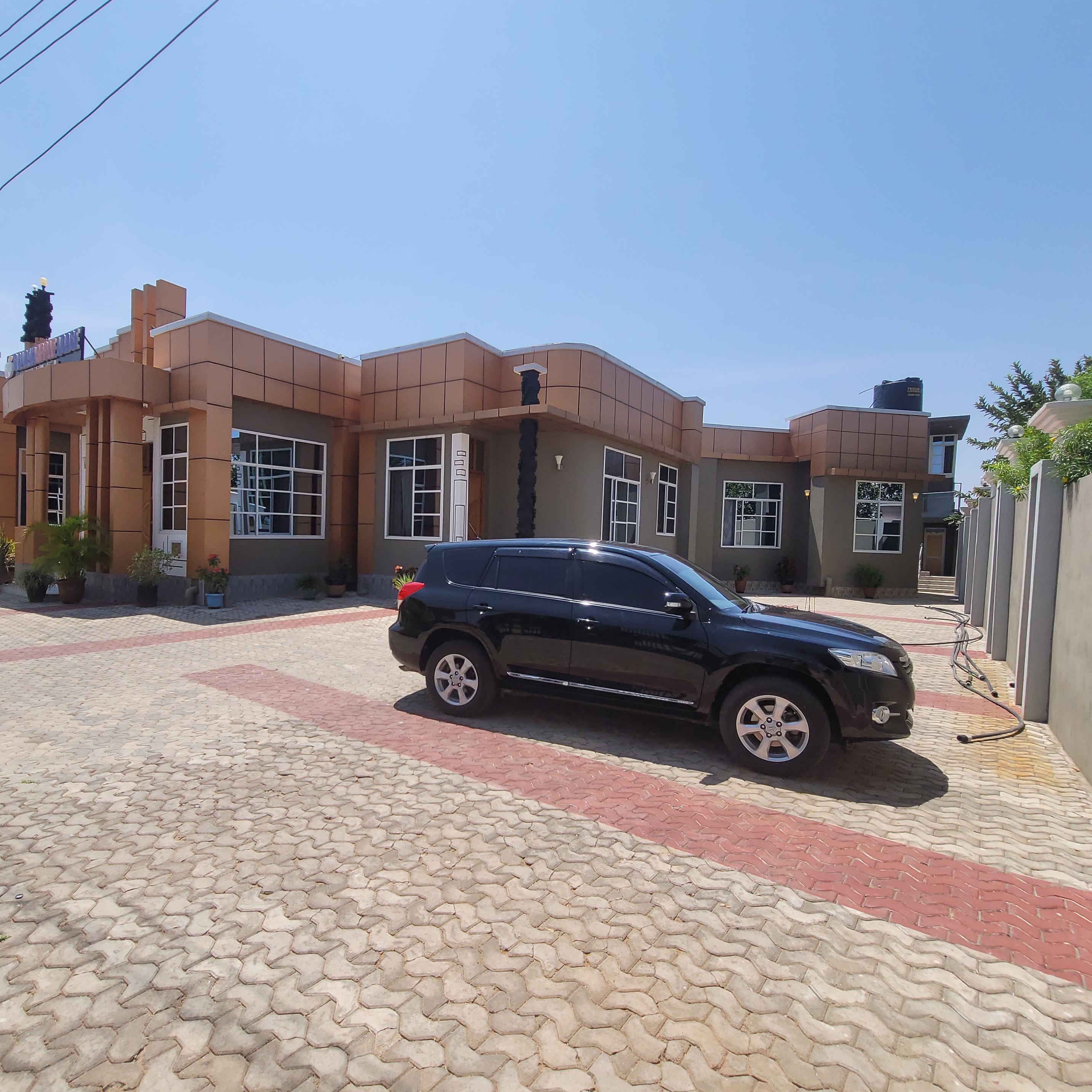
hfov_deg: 87.0
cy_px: 550
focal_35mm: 16
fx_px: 571
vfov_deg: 87.4
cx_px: 475
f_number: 2.2
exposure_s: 1/2060
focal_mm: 2.2
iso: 64
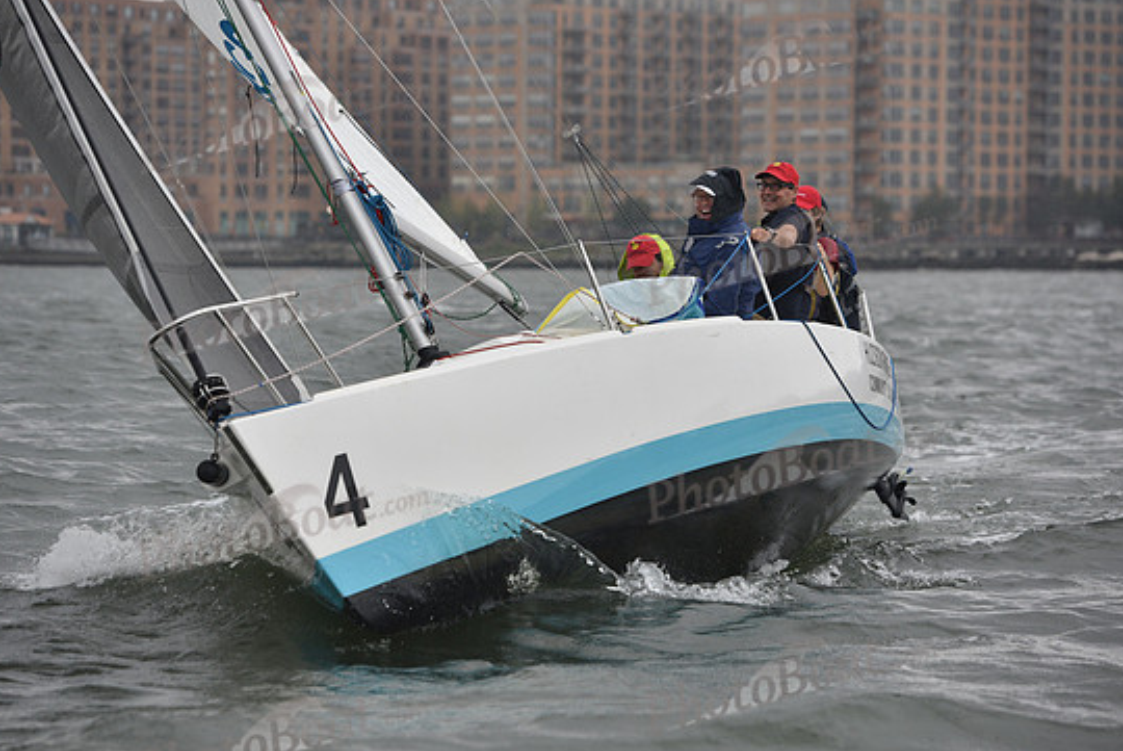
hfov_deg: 12.7
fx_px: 5026
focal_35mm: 161
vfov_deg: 8.5
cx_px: 539
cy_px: 390
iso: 320
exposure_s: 1/800
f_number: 4.5
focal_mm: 150
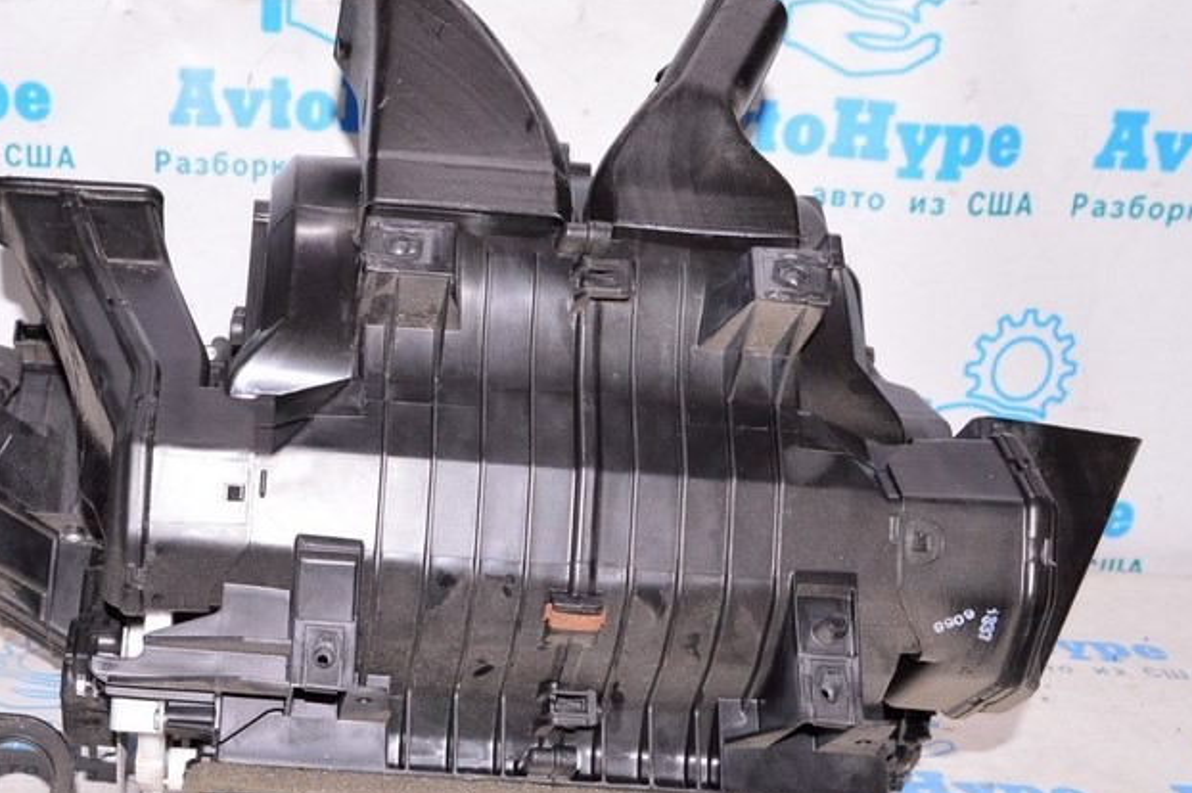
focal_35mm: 52
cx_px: 261
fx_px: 1715
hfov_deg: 37.1
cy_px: 491
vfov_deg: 26.0
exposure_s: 1/125
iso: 1600
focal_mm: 21
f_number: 8
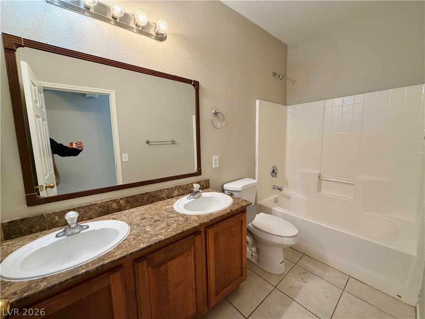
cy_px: 160
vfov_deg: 85.7
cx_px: 212
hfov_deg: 102.1
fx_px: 172
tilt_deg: -6.1
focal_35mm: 14
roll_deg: +1.4
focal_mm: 2.22
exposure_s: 1/60
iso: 200
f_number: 2.2
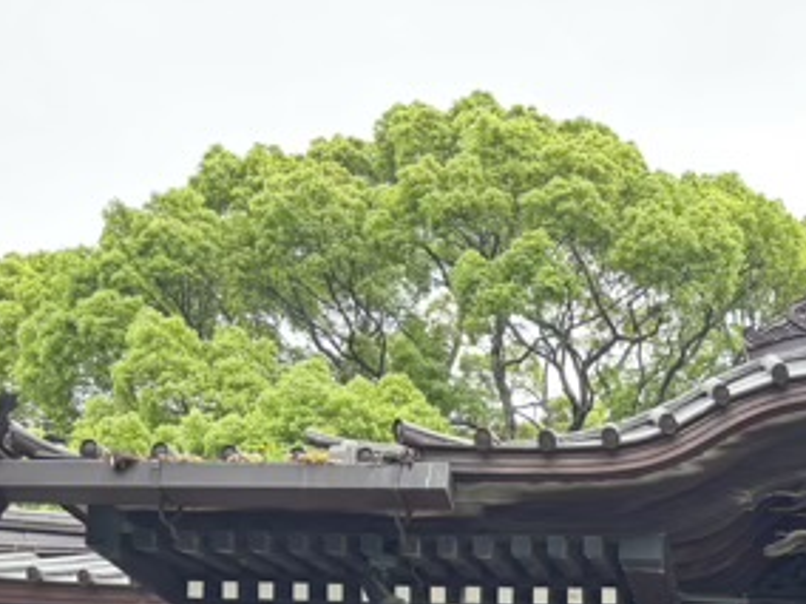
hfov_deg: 27.7
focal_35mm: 64
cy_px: 736
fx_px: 1490
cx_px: 880
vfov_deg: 21.2
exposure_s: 1/288
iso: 50
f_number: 1.6
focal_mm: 5.96
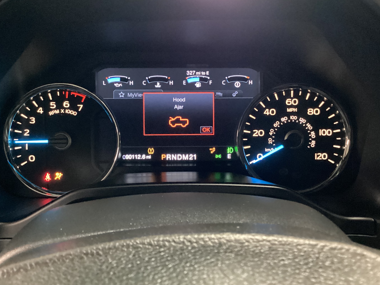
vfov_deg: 38.7
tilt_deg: -28.0
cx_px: 183
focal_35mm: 37
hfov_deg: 50.1
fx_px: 406
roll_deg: -0.2
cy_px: 140
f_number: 2.4
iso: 640
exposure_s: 1/17
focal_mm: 3.3
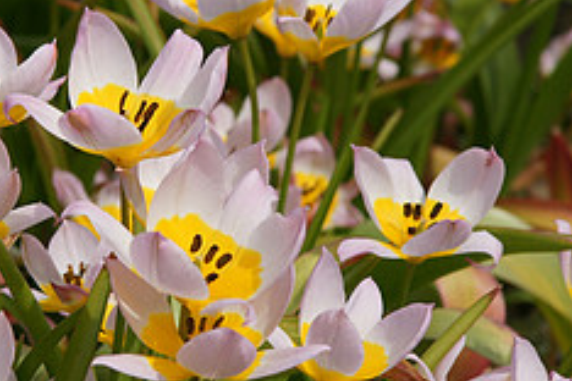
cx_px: 125
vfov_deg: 4.6
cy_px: 116
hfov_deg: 6.9
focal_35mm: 298
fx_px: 4735
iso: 200
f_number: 5.6
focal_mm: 80
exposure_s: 1/1250
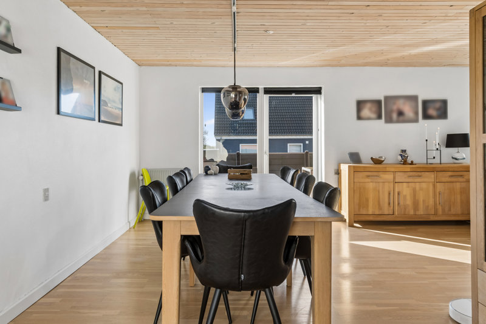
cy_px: 162
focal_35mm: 26
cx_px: 243
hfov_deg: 70.4
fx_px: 344
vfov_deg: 50.4
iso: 200
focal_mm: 17
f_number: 8
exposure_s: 1/100
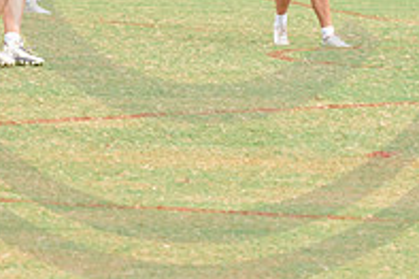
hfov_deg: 4.5
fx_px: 5256
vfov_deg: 3.0
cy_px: -48
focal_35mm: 452
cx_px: -183
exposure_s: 1/500
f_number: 5.6
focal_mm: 95
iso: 250
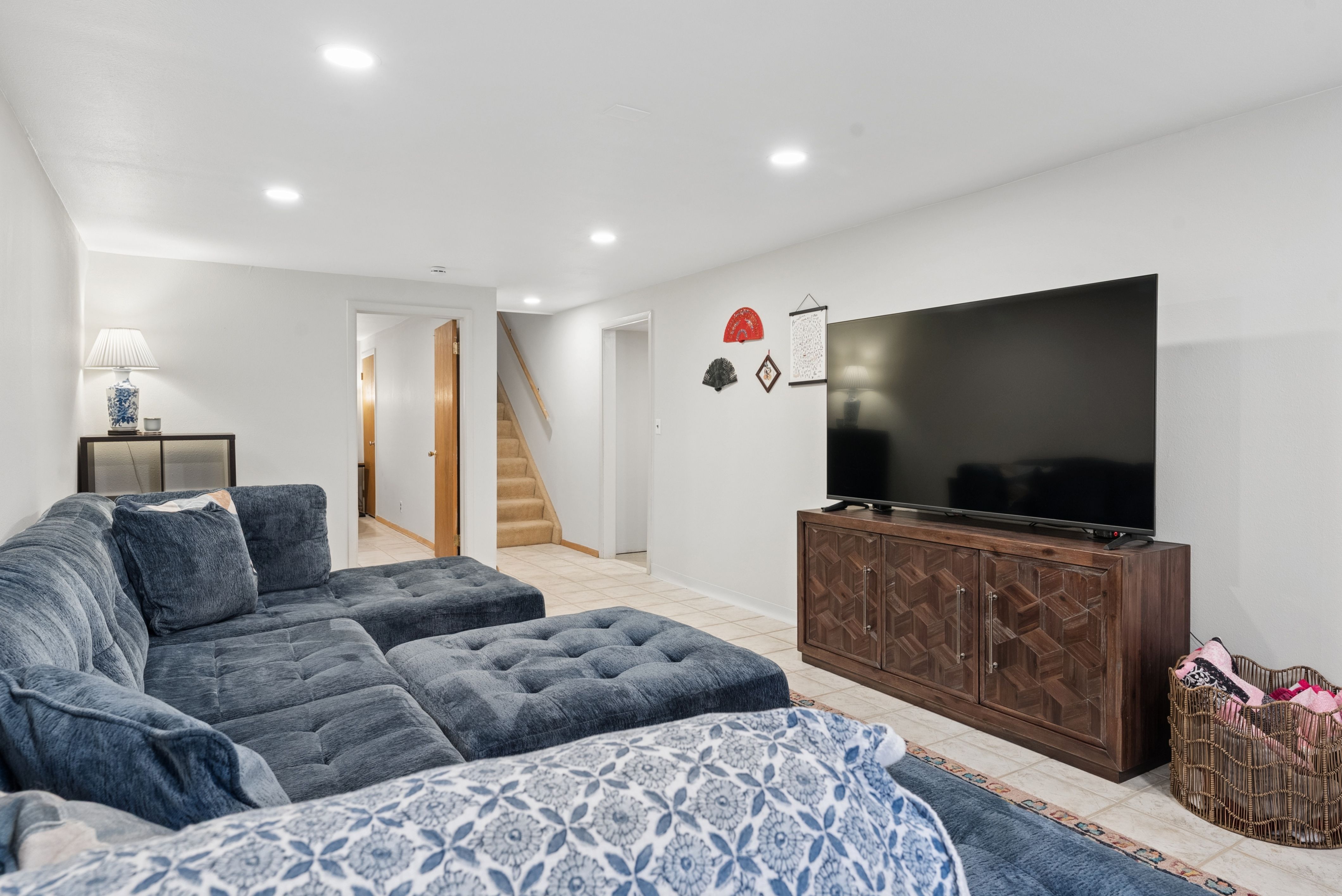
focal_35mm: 21
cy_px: 448
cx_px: 671
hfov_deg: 81.2
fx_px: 783
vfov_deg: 59.6
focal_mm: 21
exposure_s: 1/10
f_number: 9
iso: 500
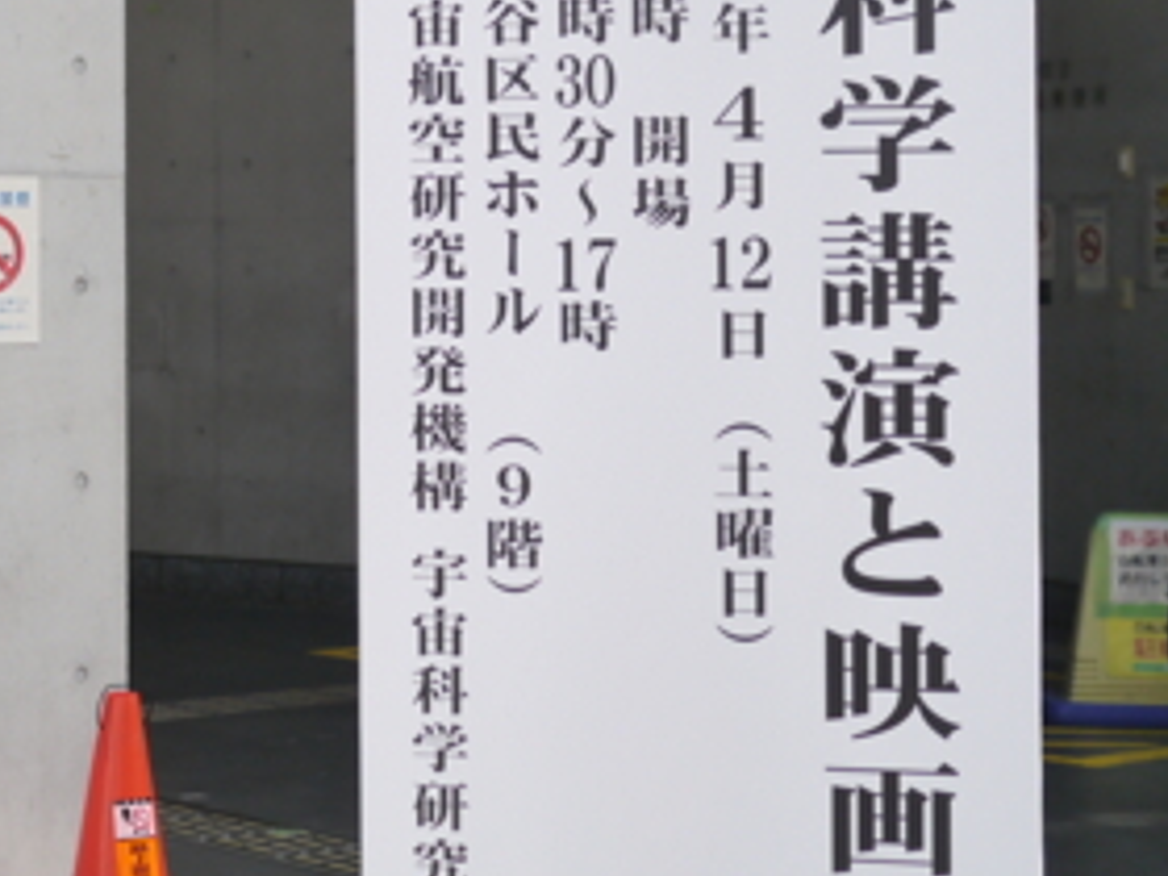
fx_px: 3475
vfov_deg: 14.3
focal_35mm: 103
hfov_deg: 18.4
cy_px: 192
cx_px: -108
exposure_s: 1/1300
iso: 160
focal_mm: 20
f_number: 2
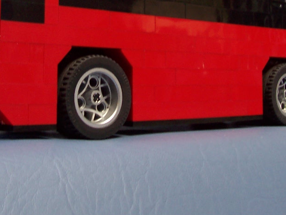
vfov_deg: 20.0
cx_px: 121
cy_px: 14
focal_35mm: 72
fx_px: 595
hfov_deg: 27.0
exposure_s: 1/30
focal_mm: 5.6
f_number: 2.8
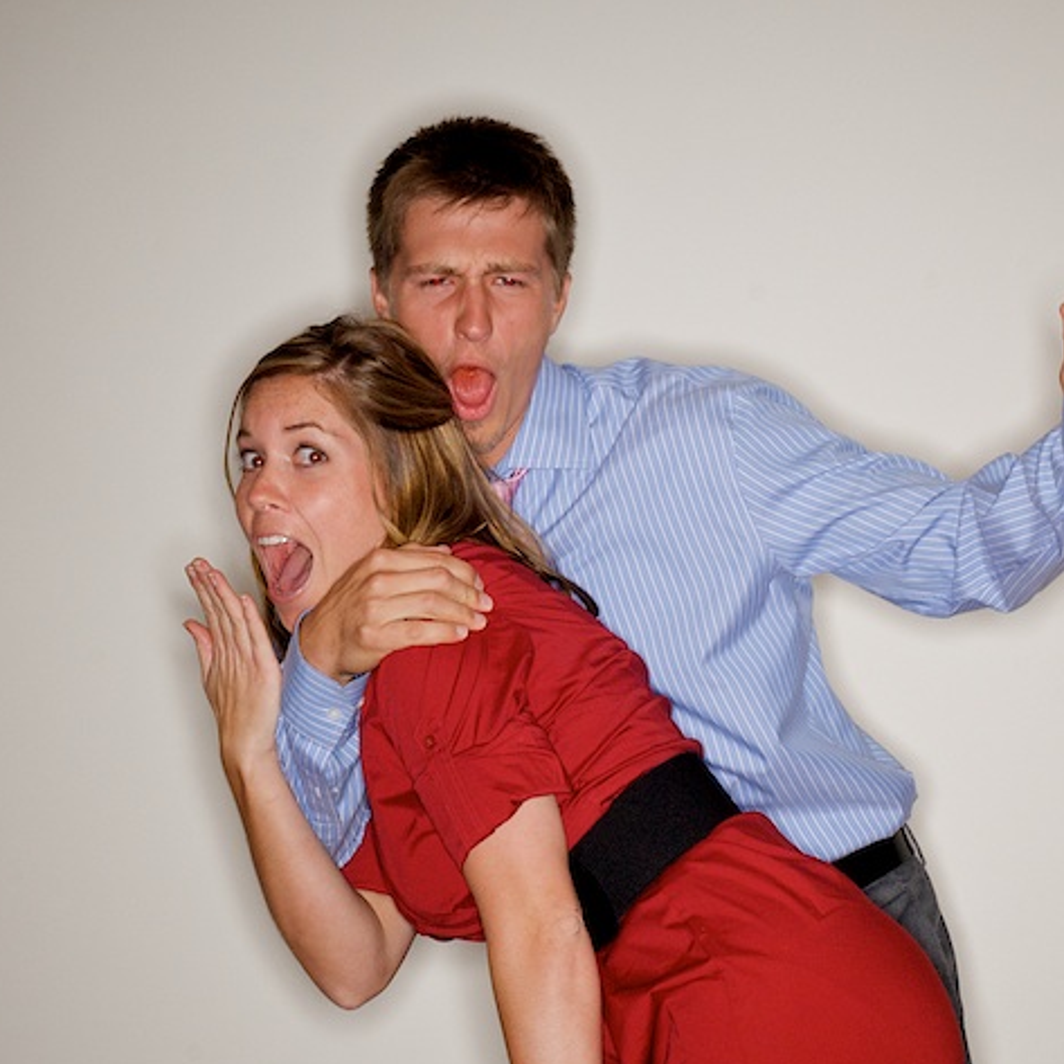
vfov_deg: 17.9
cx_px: 691
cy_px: 547
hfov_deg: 17.9
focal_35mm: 97
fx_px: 3373
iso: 200
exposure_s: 1/250
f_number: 16
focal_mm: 40
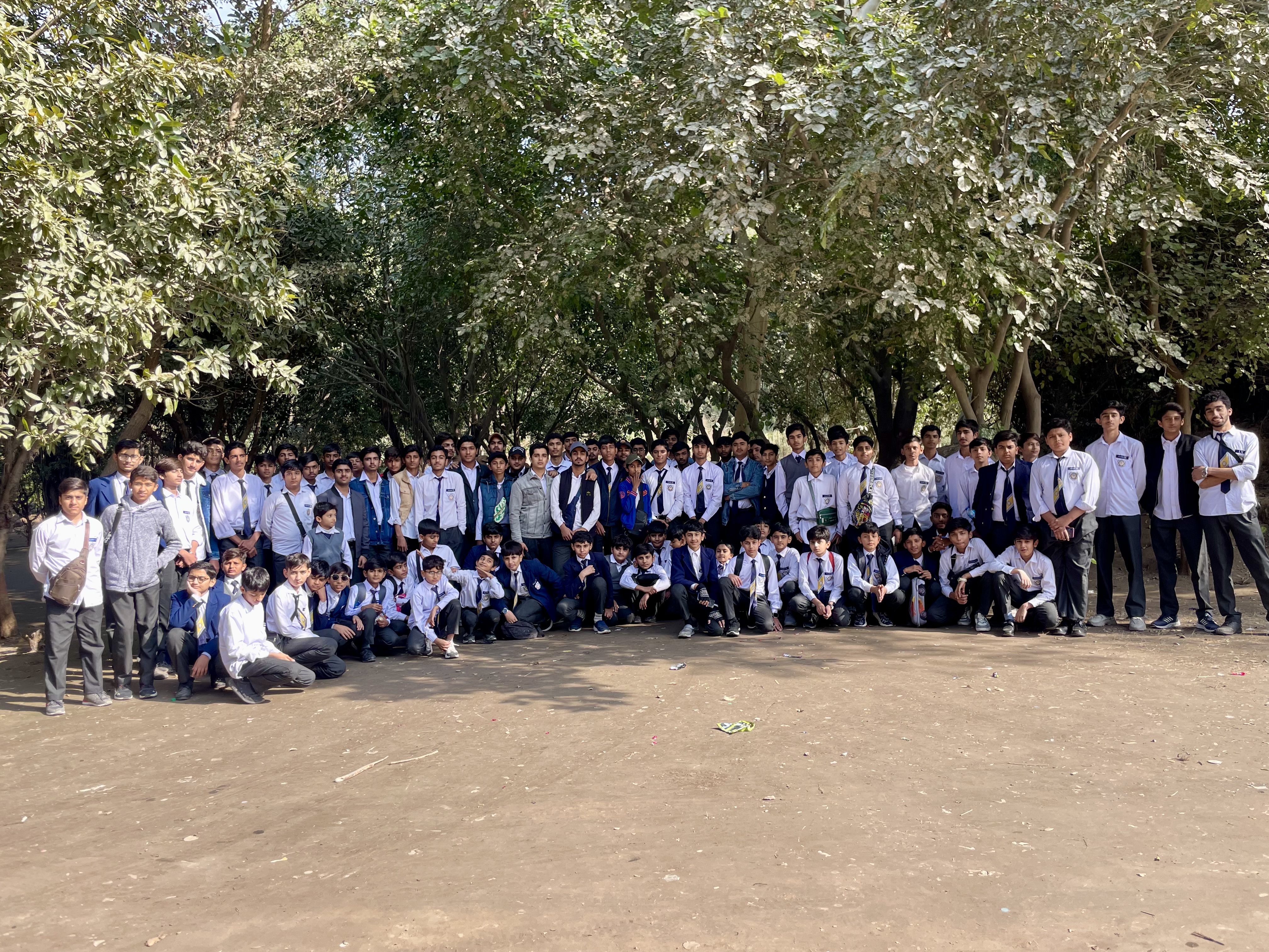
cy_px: 476
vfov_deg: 53.1
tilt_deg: -0.7
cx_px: 634
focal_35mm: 26
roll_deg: +2.6
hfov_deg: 67.3
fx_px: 953
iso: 50
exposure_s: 1/465
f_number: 1.6
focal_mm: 4.2
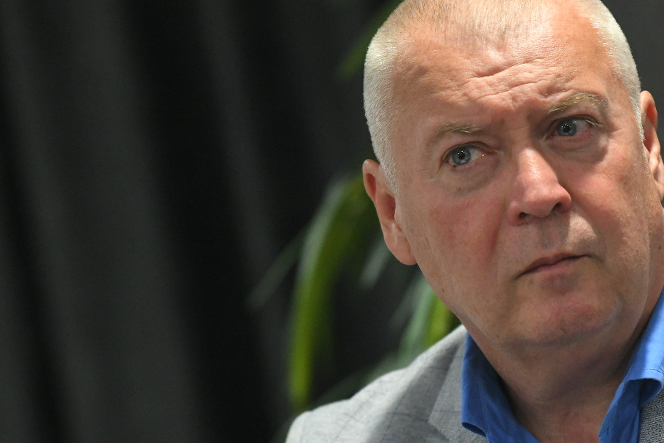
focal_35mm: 357
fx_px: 6585
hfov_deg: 5.8
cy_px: 229
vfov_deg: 3.9
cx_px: 433
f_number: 4
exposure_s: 1/200
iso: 6400
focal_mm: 200
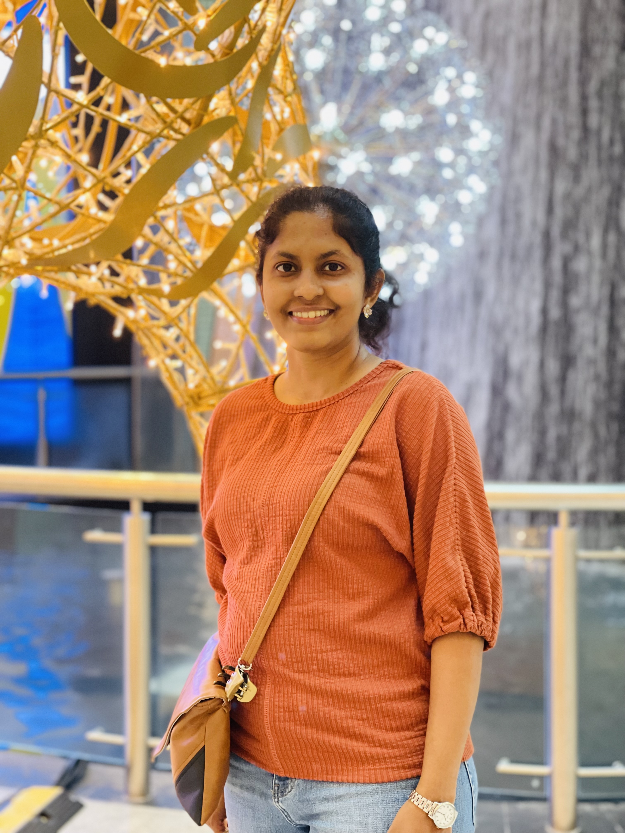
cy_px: 416
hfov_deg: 22.9
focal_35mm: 64
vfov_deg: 30.3
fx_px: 1541
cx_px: 312
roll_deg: +0.0
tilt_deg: -4.8
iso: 400
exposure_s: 1/40
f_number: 2.2
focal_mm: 7.5
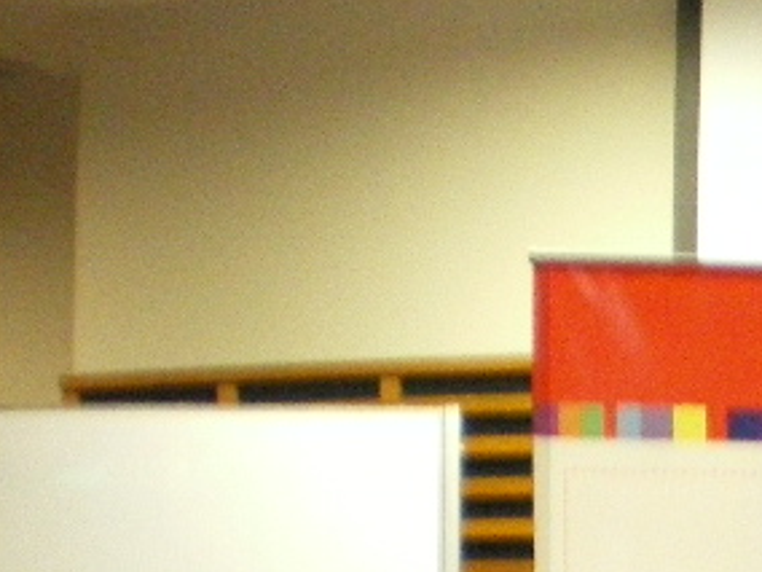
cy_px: 1007
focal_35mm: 130
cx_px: 1352
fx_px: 2862
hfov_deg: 13.6
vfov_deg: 10.7
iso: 800
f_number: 3.1
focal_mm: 6.3
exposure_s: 1/10
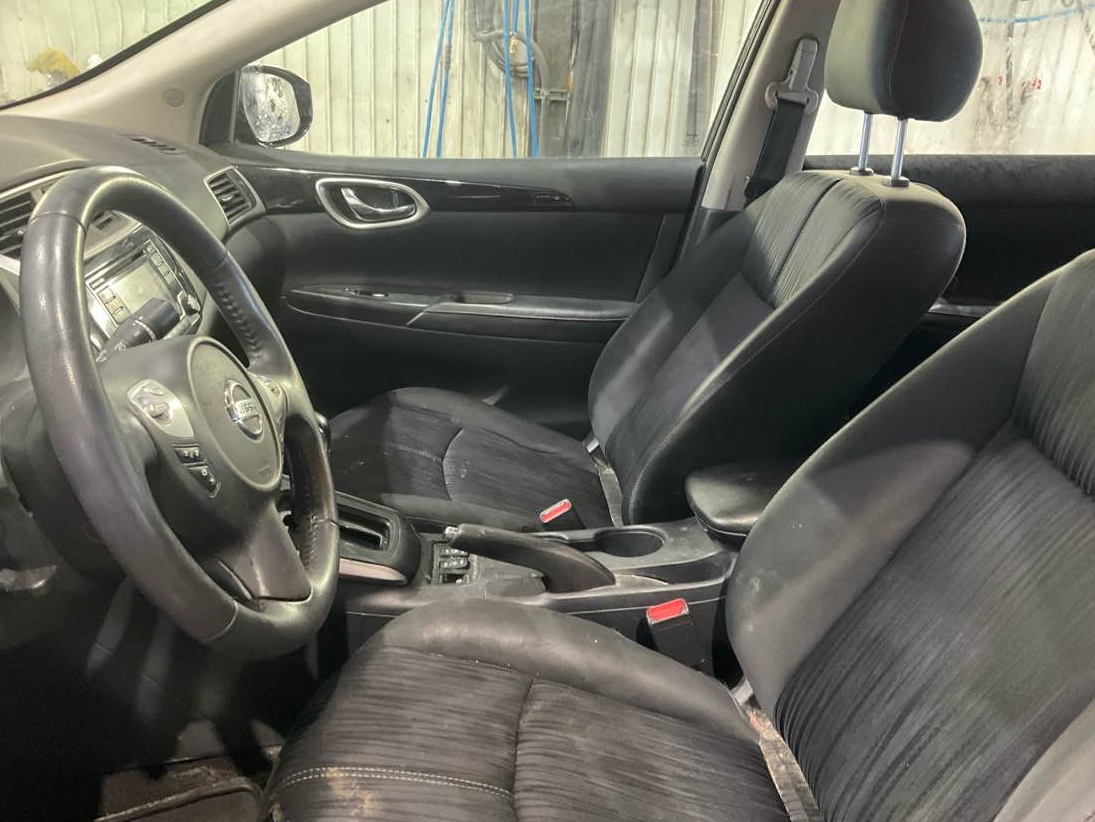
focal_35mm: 30
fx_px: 949
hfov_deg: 59.9
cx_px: 556
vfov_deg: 46.8
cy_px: 412
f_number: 1.8
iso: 400
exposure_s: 1/30
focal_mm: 3
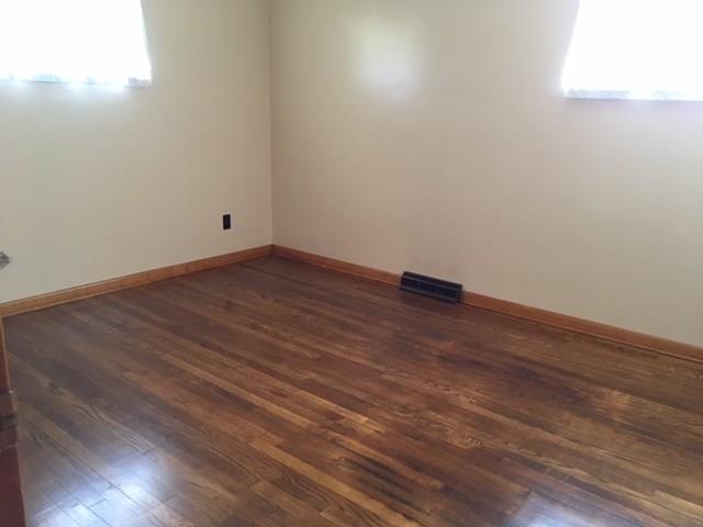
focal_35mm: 29
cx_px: 352
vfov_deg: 48.2
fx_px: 589
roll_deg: -0.7
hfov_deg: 61.7
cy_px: 264
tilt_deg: -15.6
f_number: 2.2
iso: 250
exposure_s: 1/30
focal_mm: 4.15
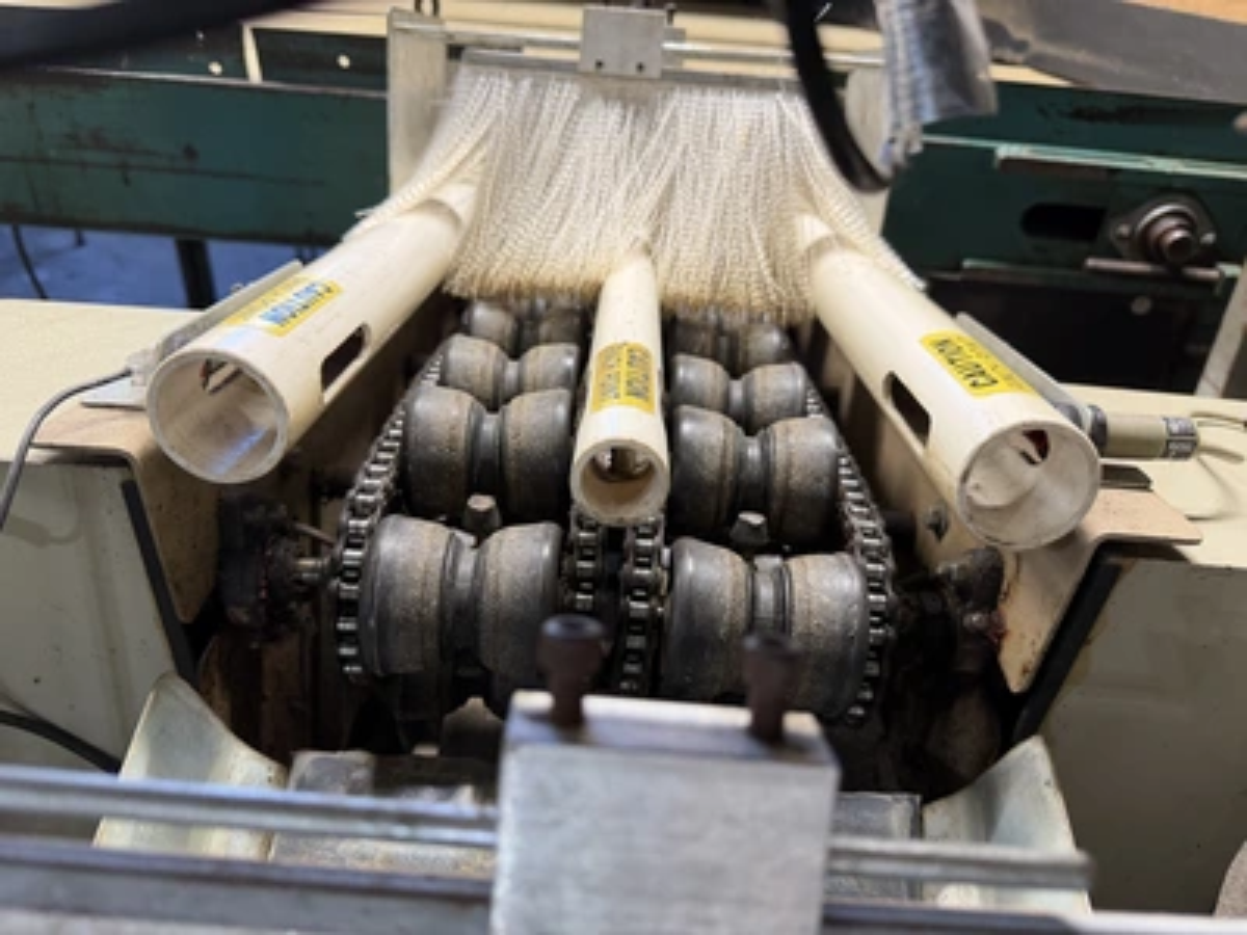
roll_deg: -3.5
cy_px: 468
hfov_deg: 71.6
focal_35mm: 24
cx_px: 624
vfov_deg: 56.8
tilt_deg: -34.4
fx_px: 865
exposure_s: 1/120
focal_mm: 6.76
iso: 160
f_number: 1.78
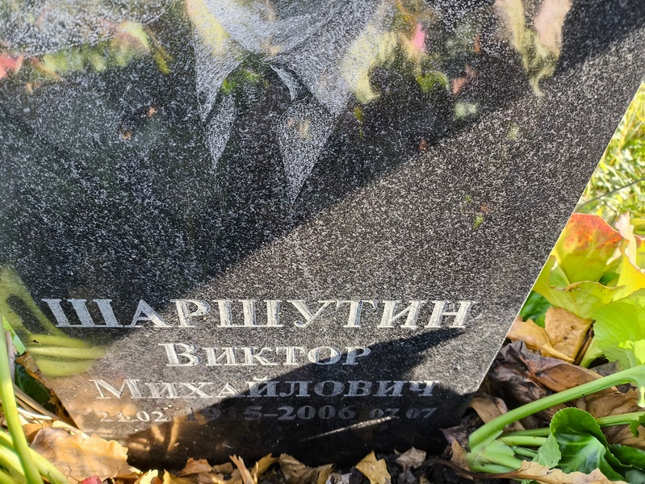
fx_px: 466
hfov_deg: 69.4
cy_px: 242
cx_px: 322
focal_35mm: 25
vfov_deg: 54.9
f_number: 1.7
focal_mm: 4.71
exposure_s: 1/120
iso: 80
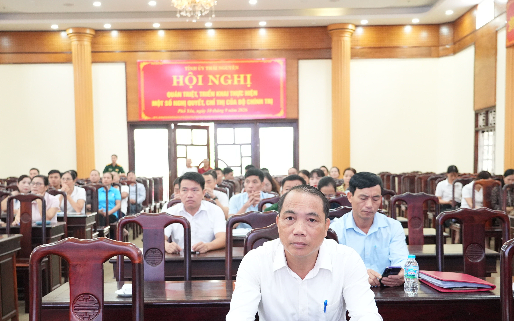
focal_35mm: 45
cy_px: 215
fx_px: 630
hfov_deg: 44.4
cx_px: 251
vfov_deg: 28.4
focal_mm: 34
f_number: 4
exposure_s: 1/100
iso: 5000
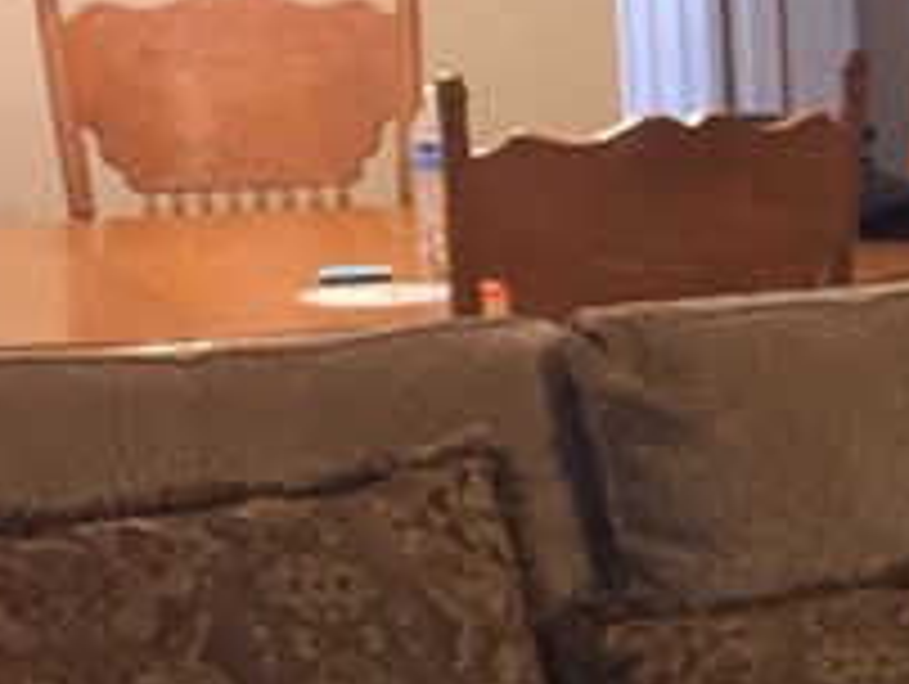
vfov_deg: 10.1
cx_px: 1832
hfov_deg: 11.9
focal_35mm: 147
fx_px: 3865
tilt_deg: -12.7
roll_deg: -0.4
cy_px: 554
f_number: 2.2
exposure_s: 1/20
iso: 125
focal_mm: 4.15
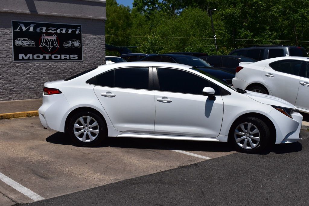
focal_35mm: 46
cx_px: 154
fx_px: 399
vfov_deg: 28.9
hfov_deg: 42.3
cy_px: 103
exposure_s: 1/800
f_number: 13
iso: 200
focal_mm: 31
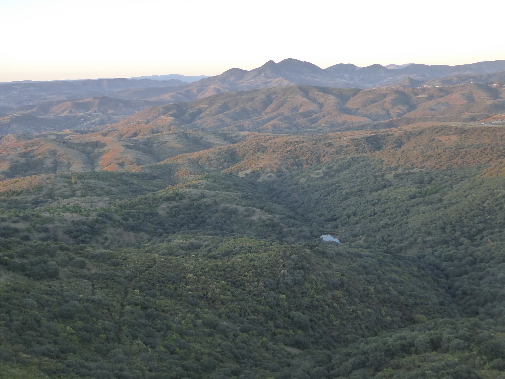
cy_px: 190
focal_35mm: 42
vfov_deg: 34.3
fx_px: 613
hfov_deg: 44.8
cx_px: 252
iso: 400
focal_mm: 7.2
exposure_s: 1/100
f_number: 3.8
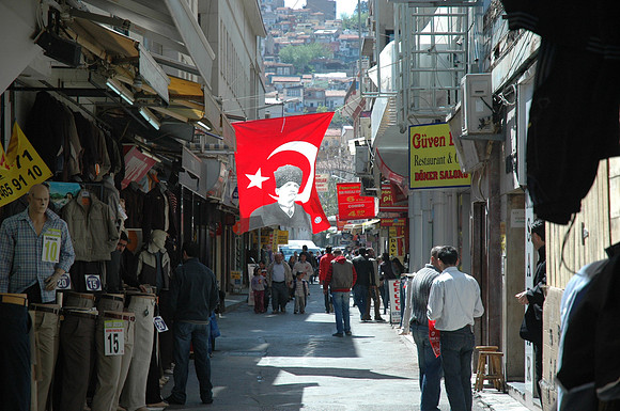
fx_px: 1806
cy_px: 206
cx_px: 310
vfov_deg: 13.0
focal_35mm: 105
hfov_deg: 19.5
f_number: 5
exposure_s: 1/800
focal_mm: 70
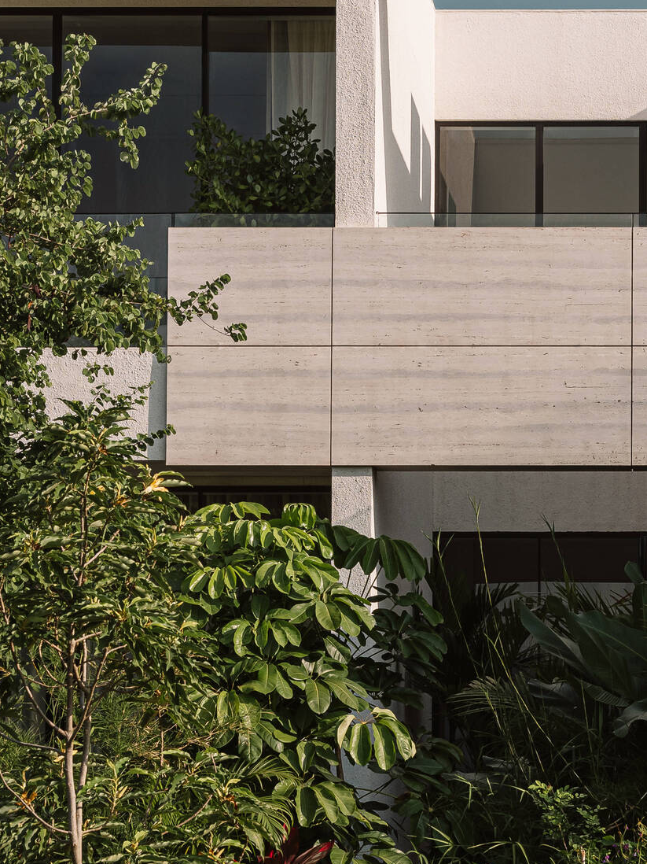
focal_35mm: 113
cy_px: 272
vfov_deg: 17.4
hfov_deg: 13.0
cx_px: 605
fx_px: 2817
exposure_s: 1/50
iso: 100
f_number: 10
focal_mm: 43
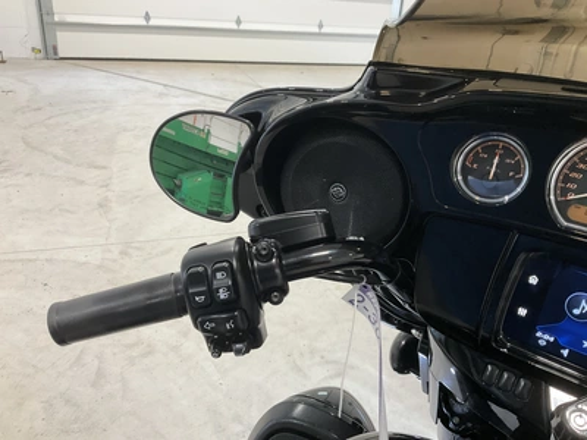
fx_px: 492
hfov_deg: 61.7
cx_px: 294
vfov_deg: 48.2
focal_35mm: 29
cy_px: 220
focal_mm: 3
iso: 64
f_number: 1.8
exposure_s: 1/64
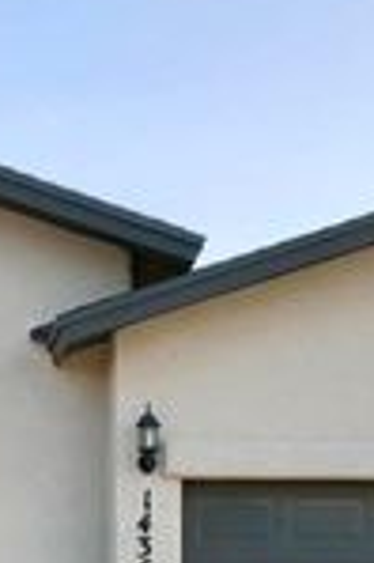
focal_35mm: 98
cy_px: 410
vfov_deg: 20.7
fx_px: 1531
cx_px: 125
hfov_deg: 13.9
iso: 20
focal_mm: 4
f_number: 1.8
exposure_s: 1/1429
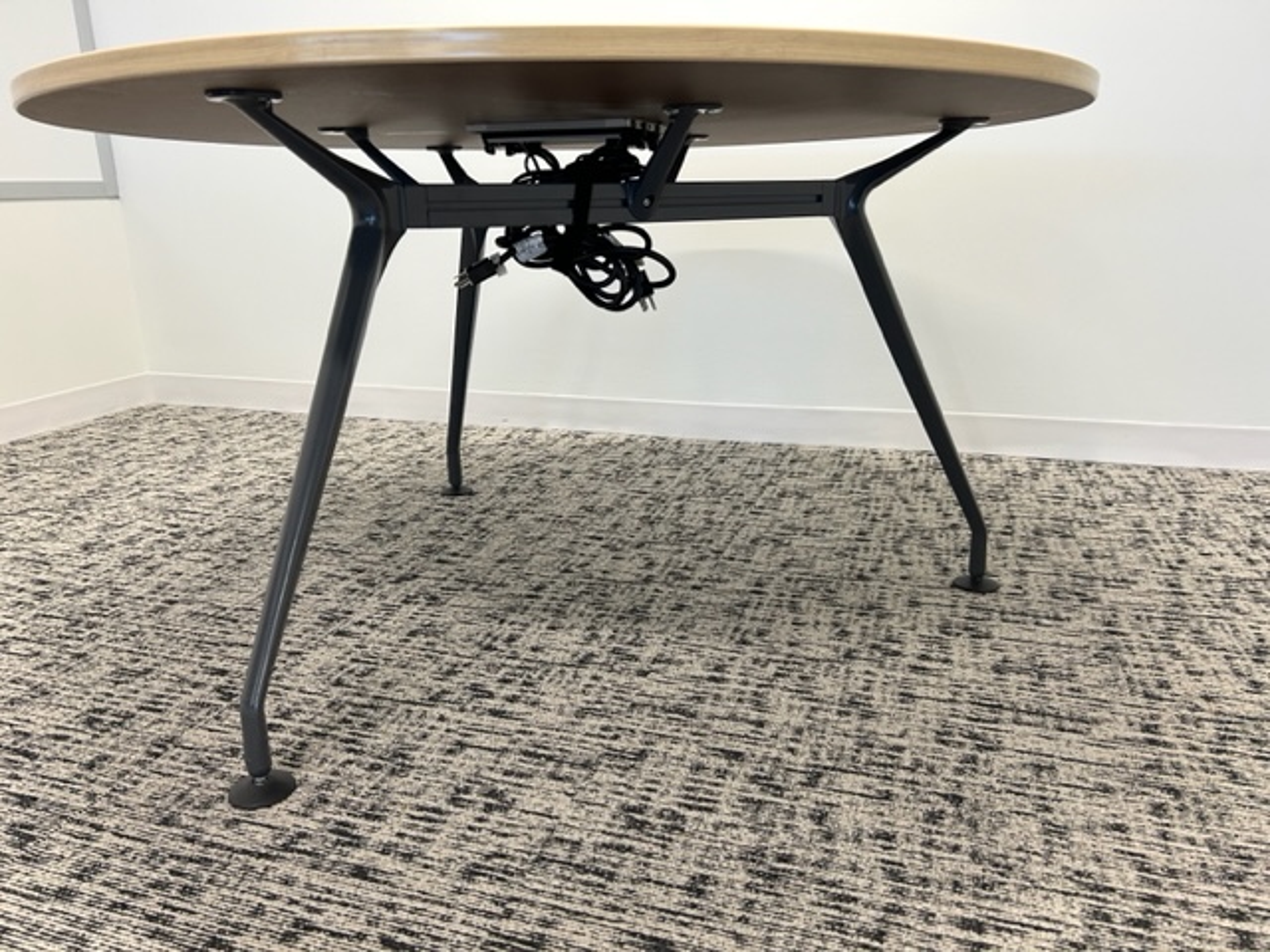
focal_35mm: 26
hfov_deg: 67.3
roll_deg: +1.6
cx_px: 635
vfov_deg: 53.1
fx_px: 954
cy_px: 476
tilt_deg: -15.6
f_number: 1.5
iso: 125
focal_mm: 5.7
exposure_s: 1/89
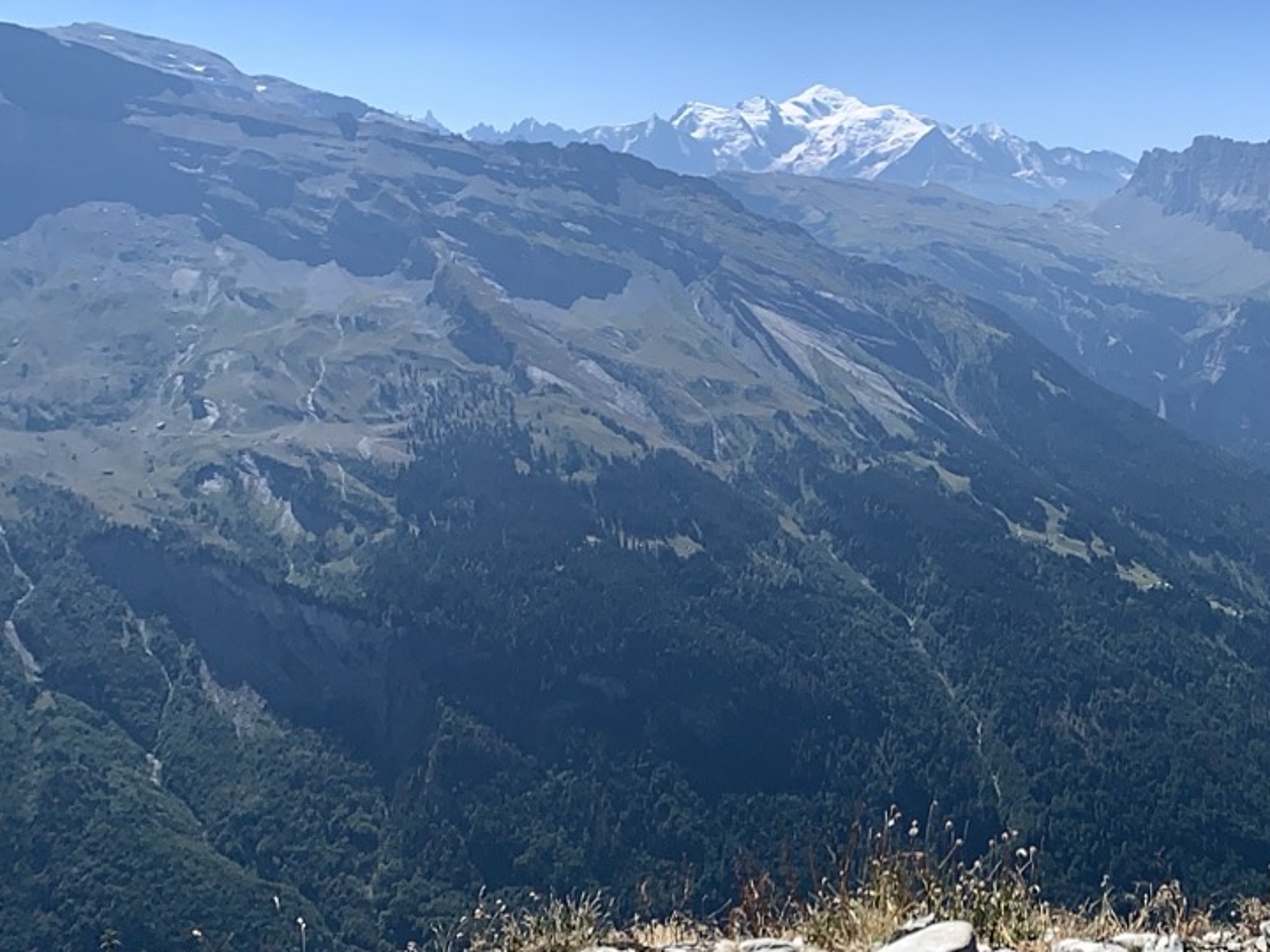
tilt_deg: -4.1
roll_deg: -0.6
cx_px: 901
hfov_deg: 48.8
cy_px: 326
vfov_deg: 38.3
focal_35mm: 37
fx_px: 1357
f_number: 1.8
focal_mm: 4.25
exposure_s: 1/4367
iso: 25
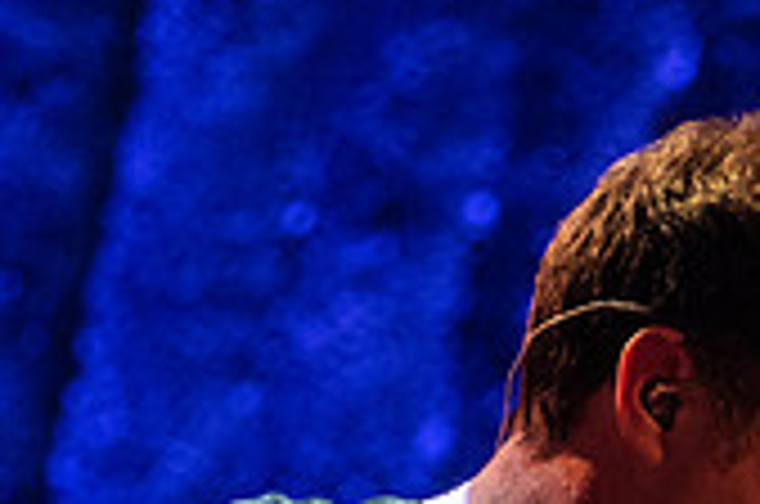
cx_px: 679
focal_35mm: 430
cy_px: 839
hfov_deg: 4.8
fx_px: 9061
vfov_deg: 3.2
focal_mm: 125
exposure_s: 1/320
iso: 3200
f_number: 3.2
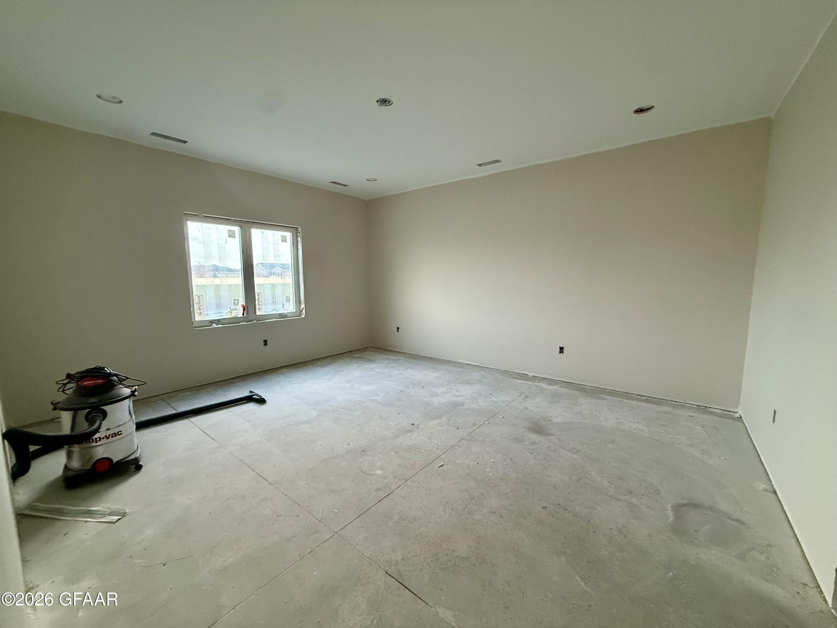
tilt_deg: -6.6
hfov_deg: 102.1
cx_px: 418
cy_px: 314
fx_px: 339
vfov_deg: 85.7
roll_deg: +0.8
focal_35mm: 14
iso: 400
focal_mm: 2.22
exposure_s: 1/73
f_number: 2.2
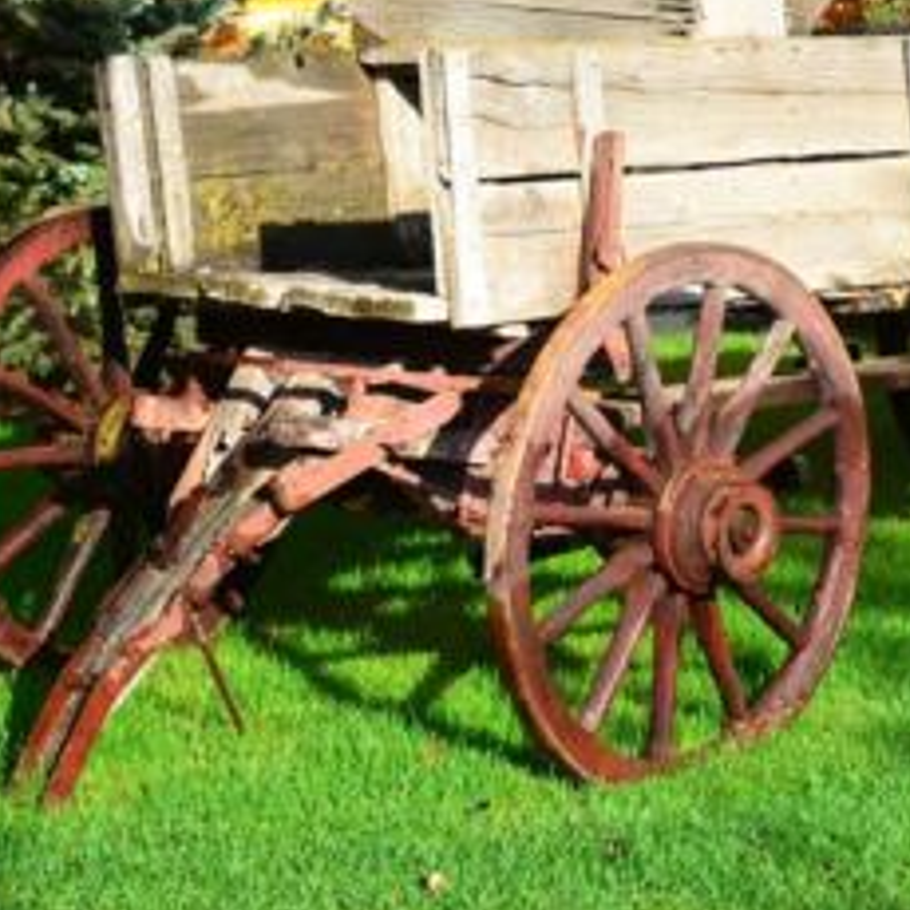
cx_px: 708
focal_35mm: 113
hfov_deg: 15.3
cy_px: 239
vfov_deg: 15.4
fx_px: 3361
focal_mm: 32
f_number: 8
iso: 200
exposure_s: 1/250
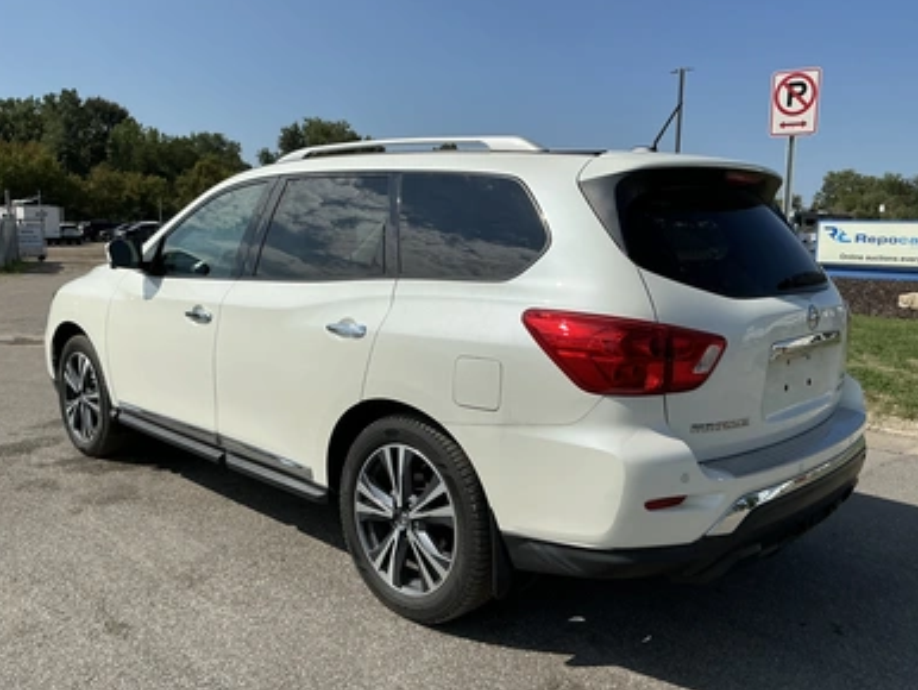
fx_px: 770
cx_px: 461
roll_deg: -1.1
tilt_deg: -6.3
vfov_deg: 48.3
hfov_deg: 61.6
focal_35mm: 29
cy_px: 347
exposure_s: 1/4785
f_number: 1.8
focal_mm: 3
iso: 25
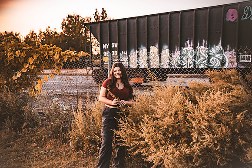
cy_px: 84
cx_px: 126
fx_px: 364
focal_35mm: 52
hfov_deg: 38.2
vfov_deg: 26.0
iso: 1000
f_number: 2.8
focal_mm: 52
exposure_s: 1/100
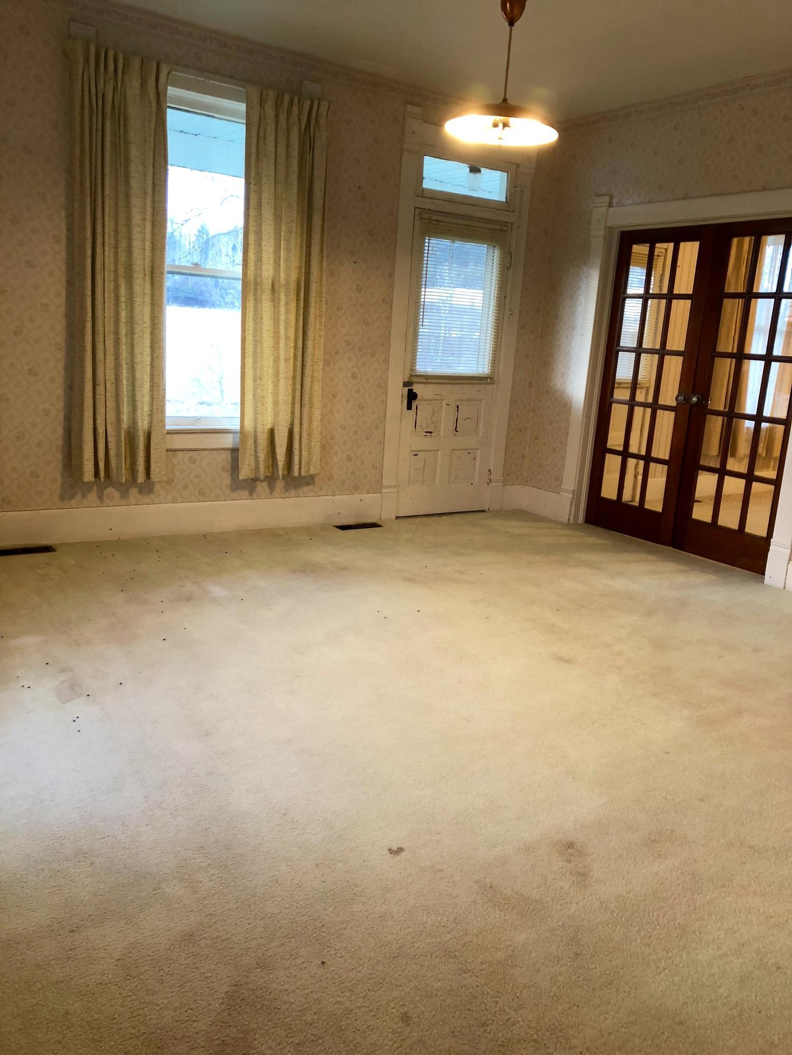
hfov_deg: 49.7
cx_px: 396
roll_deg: -3.3
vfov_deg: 63.4
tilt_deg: -12.2
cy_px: 528
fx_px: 854
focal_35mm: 28
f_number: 1.8
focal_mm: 3.99
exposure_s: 1/15
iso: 40
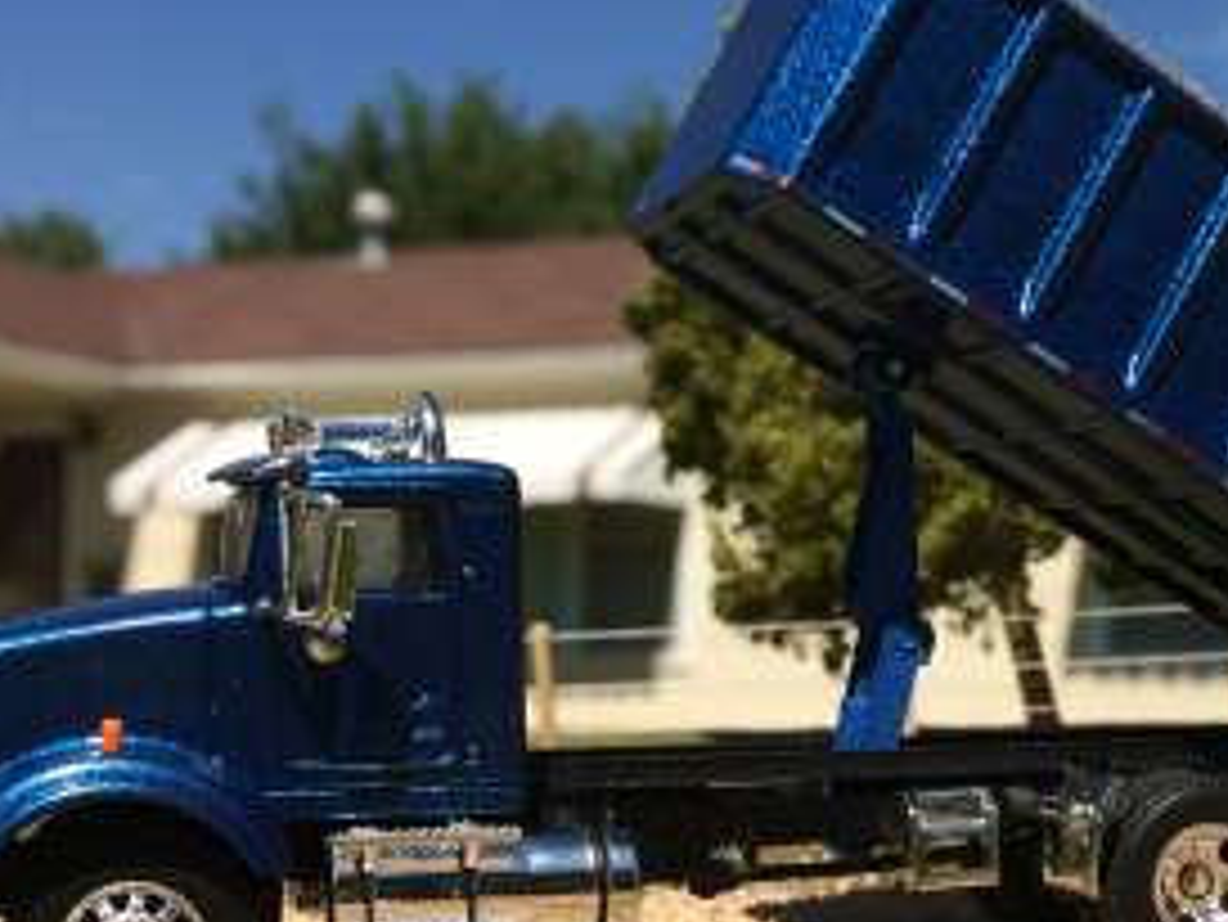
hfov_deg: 27.8
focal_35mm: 68
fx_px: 2413
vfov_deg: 21.3
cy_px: 751
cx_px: 1039
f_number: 2.2
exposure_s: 1/3425
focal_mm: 4.15
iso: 32
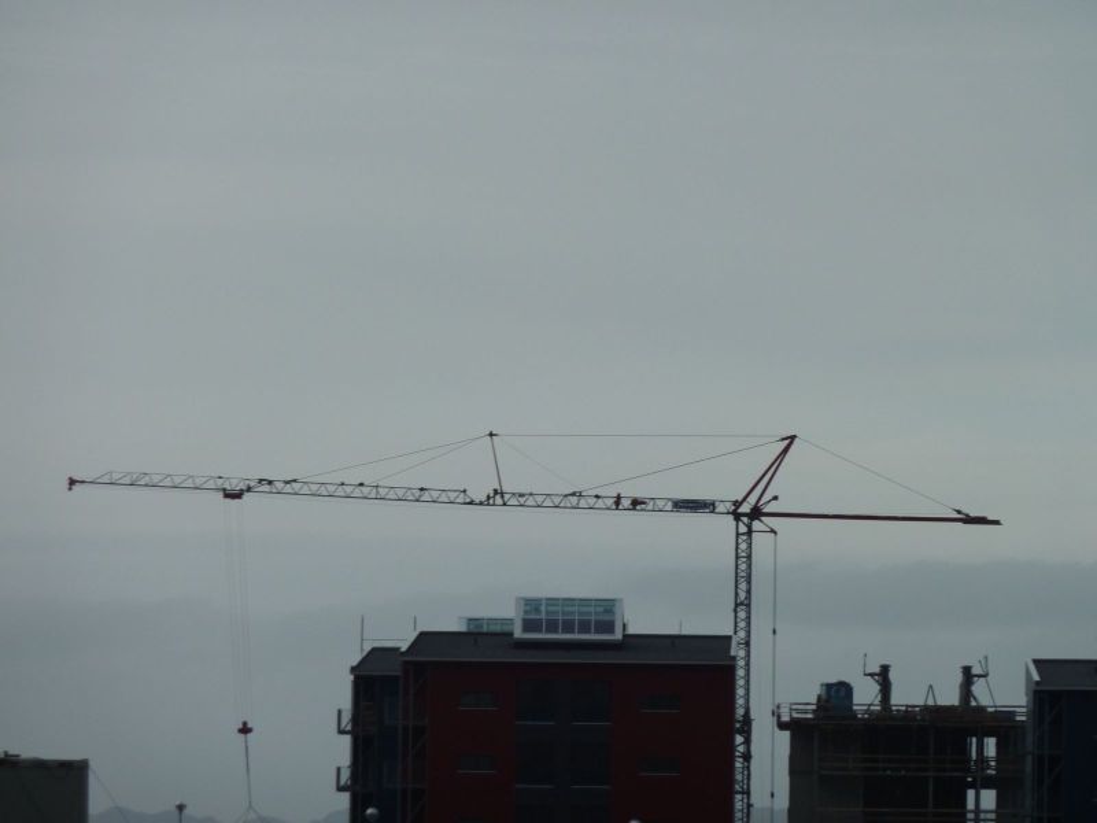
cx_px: 548
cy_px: 412
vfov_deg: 6.1
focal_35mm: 242
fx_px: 7669
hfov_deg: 8.2
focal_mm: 39.7
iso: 80
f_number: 5
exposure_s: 1/400
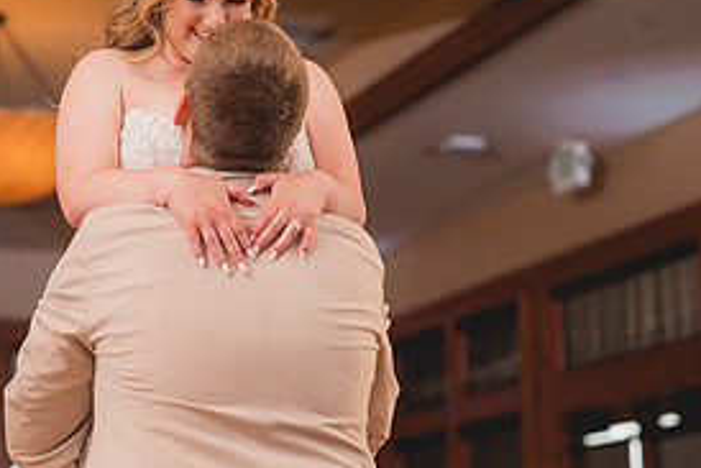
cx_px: 138
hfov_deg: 19.1
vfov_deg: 12.9
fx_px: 2065
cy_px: 211
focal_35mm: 106
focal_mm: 50
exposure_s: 1/250
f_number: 1.8
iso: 125
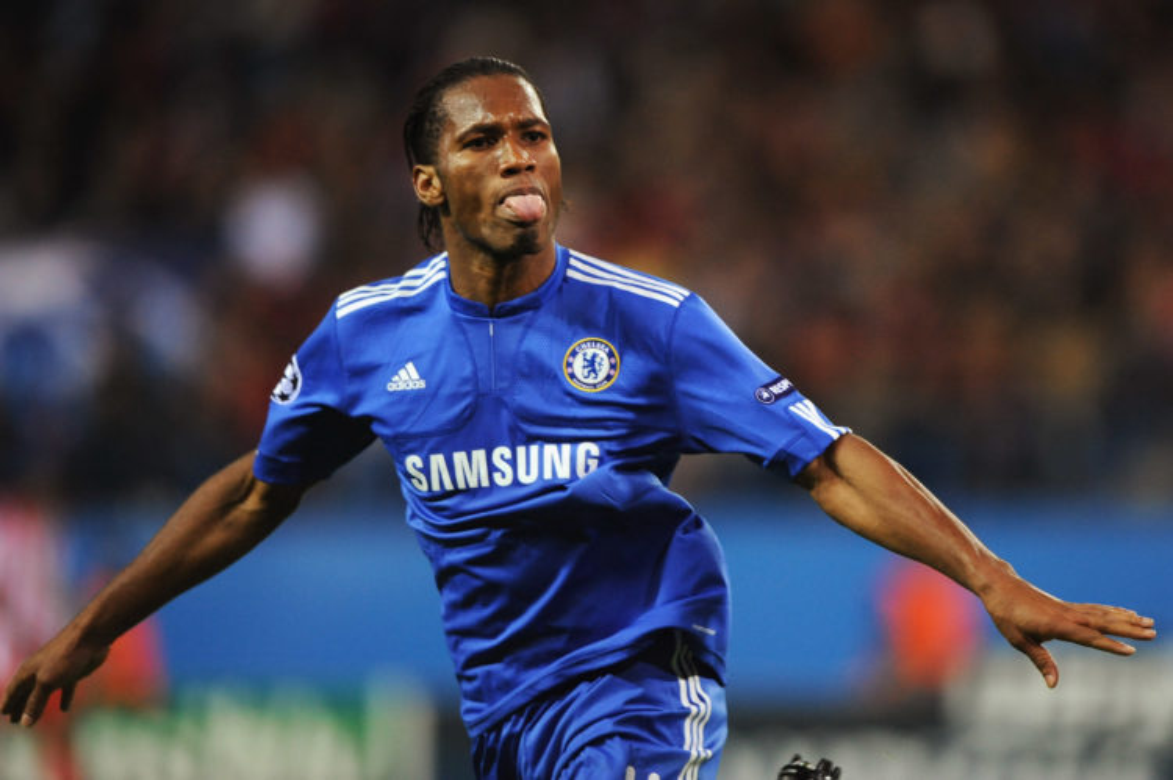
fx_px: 13024
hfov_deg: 5.2
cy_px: 390
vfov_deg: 3.4
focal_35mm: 400
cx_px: 586
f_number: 2.8
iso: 2000
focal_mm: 400
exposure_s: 1/800
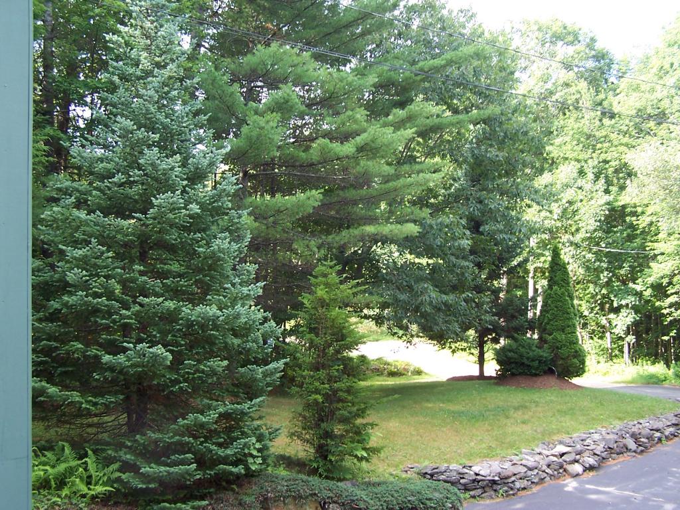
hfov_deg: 49.0
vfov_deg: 37.7
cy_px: 255
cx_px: 340
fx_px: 746
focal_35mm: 38
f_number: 2.8
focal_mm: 6.3
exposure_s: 1/90
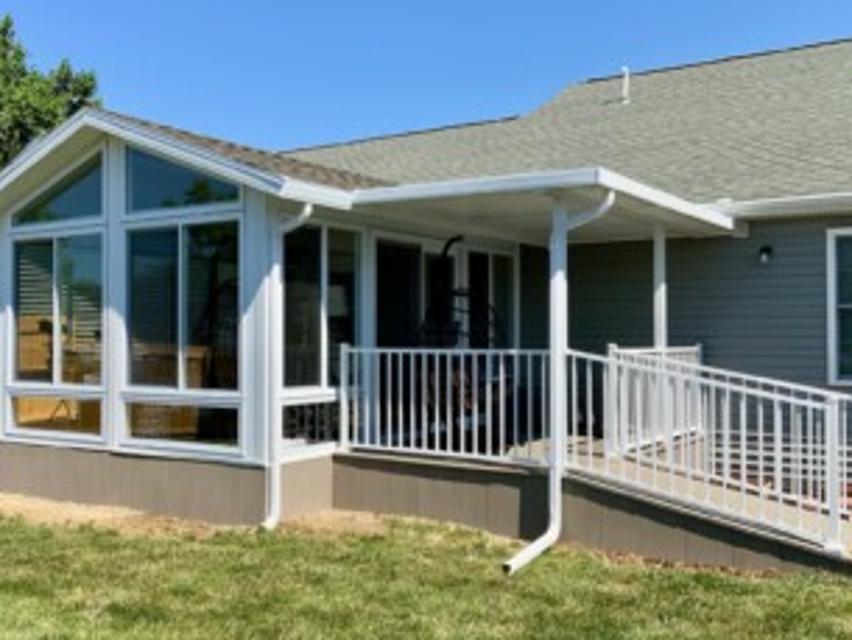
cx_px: 363
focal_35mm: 38
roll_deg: -1.1
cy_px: 319
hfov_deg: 48.8
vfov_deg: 37.7
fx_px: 936
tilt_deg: +1.1
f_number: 1.8
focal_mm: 3
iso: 16
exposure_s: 1/1848
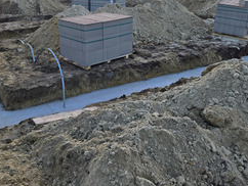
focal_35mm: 38
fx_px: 273
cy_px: 54
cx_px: 99
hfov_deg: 48.6
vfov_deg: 37.2
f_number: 1.8
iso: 80
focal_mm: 5.4
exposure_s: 1/973
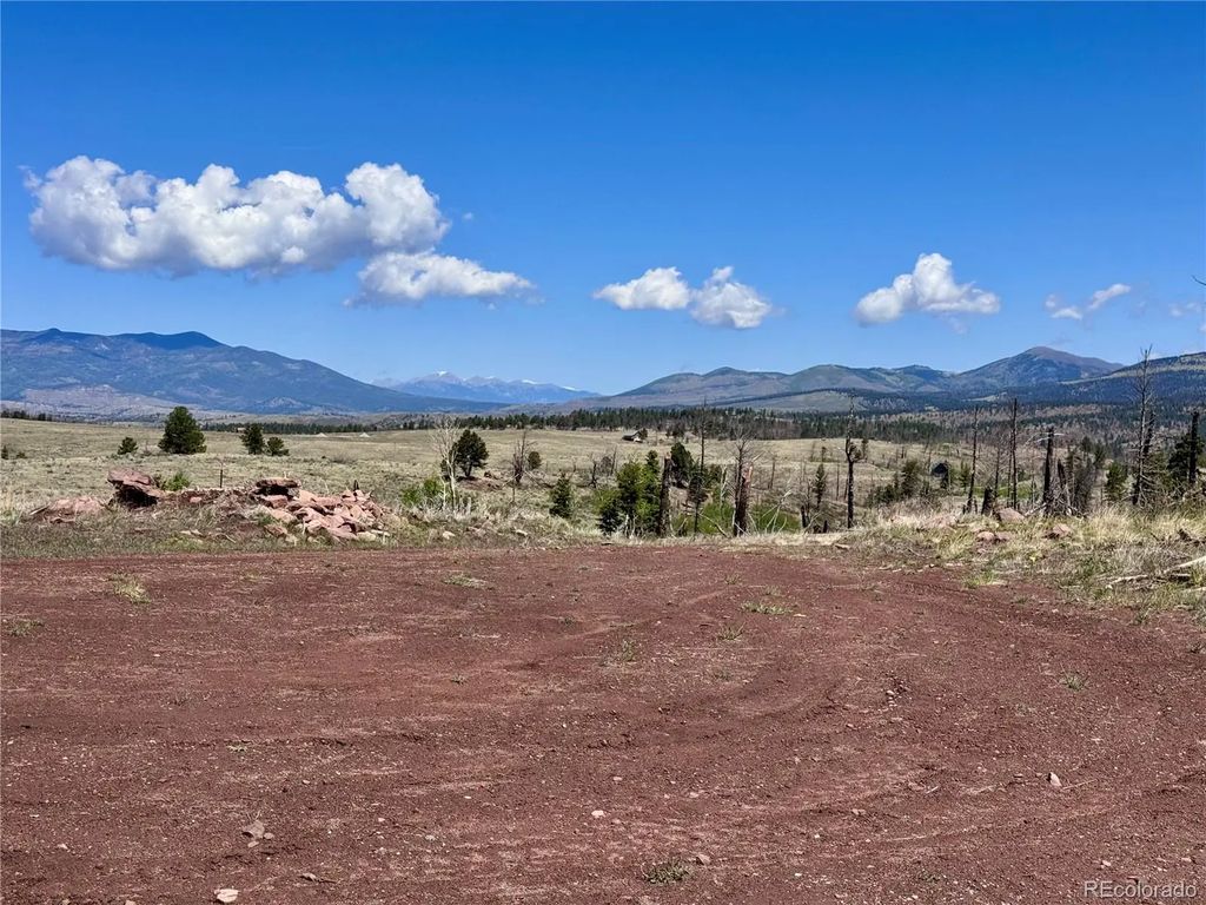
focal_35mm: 48
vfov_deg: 30.3
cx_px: 603
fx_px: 1672
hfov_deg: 39.7
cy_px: 452
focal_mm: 6.76
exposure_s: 1/7092
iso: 64
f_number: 1.78
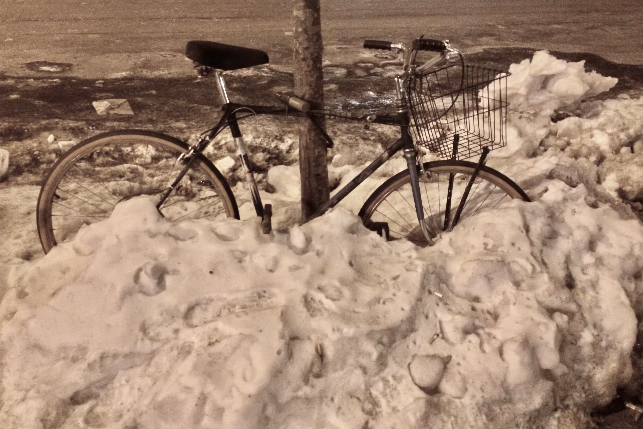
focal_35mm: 32
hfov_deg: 58.7
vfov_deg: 41.1
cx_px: 316
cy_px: 199
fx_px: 572
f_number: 2.2
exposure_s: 1/15
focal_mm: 4.12
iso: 640
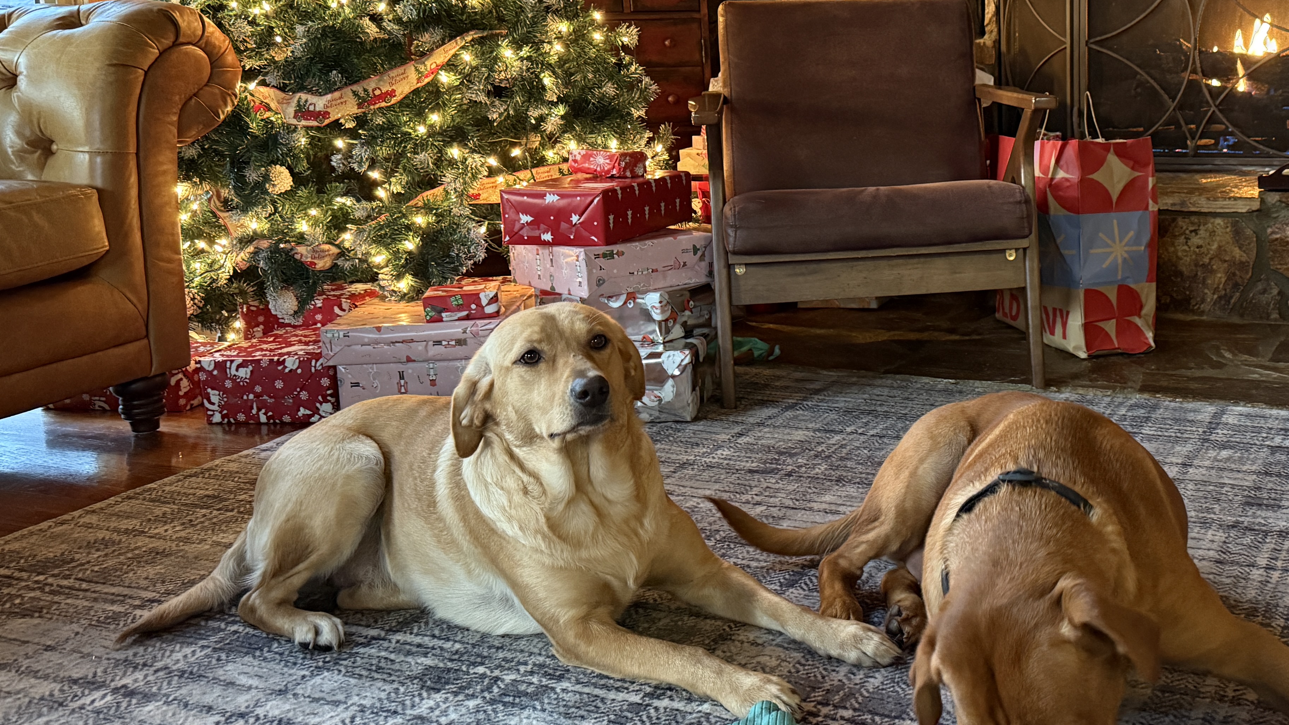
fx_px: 1401
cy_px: 246
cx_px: 931
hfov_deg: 47.9
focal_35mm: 41
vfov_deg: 28.8
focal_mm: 6.76
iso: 800
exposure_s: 1/30
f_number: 1.78
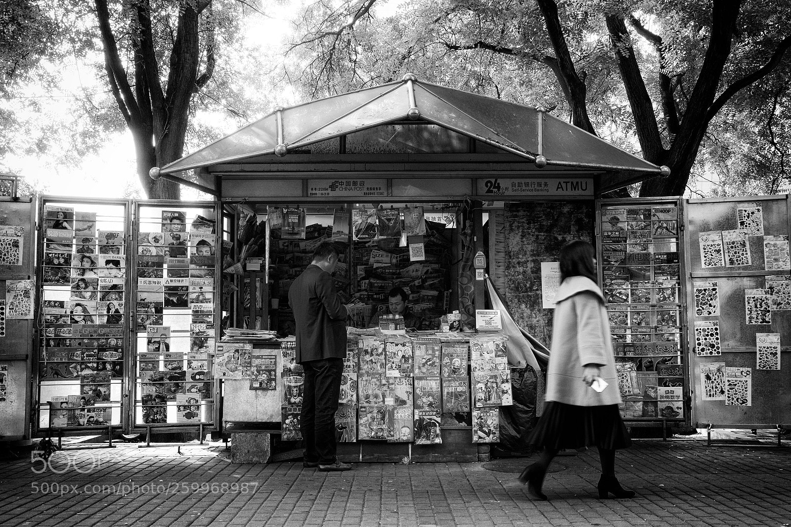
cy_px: 264
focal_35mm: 38
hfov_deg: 50.7
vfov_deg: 35.0
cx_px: 396
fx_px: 835
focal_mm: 25.4
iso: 1000
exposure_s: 1/60
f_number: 10
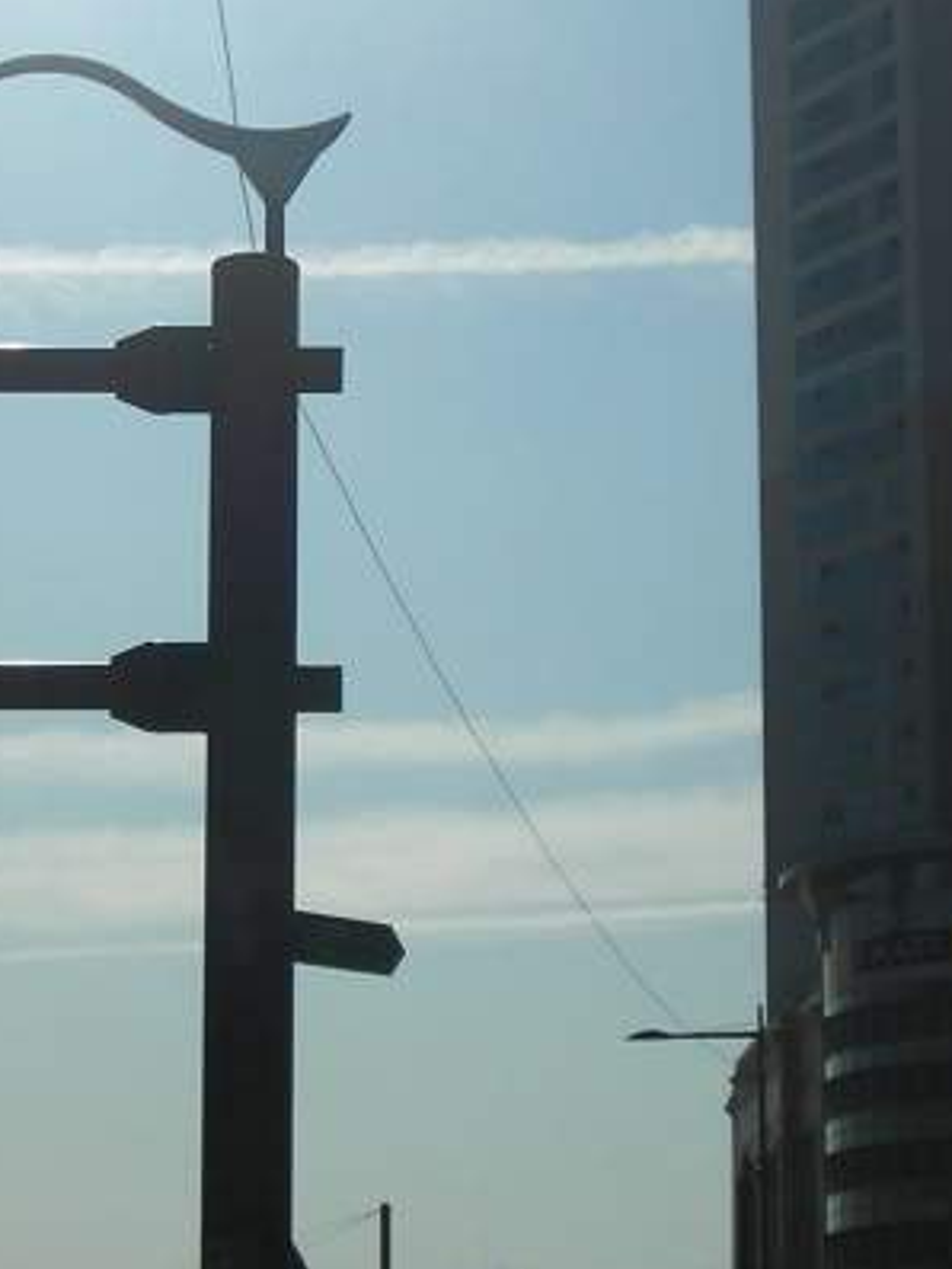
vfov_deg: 20.0
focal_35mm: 98
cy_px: 633
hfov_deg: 15.1
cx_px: 387
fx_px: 3592
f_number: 6.4
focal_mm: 6.3
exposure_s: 1/871
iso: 50
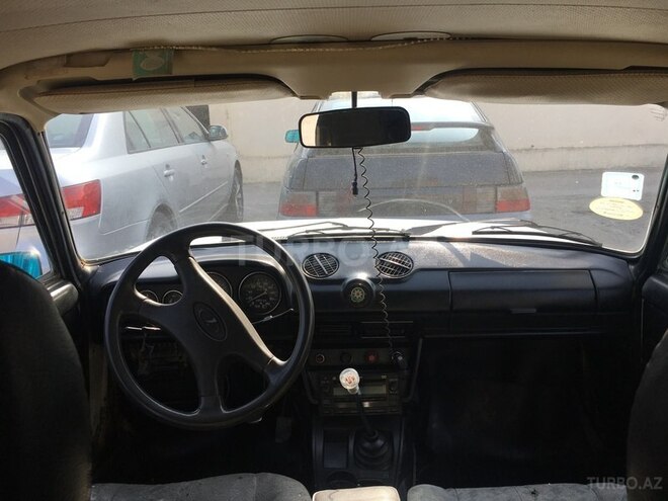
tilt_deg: -14.6
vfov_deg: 48.2
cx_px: 334
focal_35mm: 29
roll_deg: +1.5
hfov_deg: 61.7
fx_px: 560
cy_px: 250
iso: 25
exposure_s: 1/314
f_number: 2.2
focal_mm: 4.15
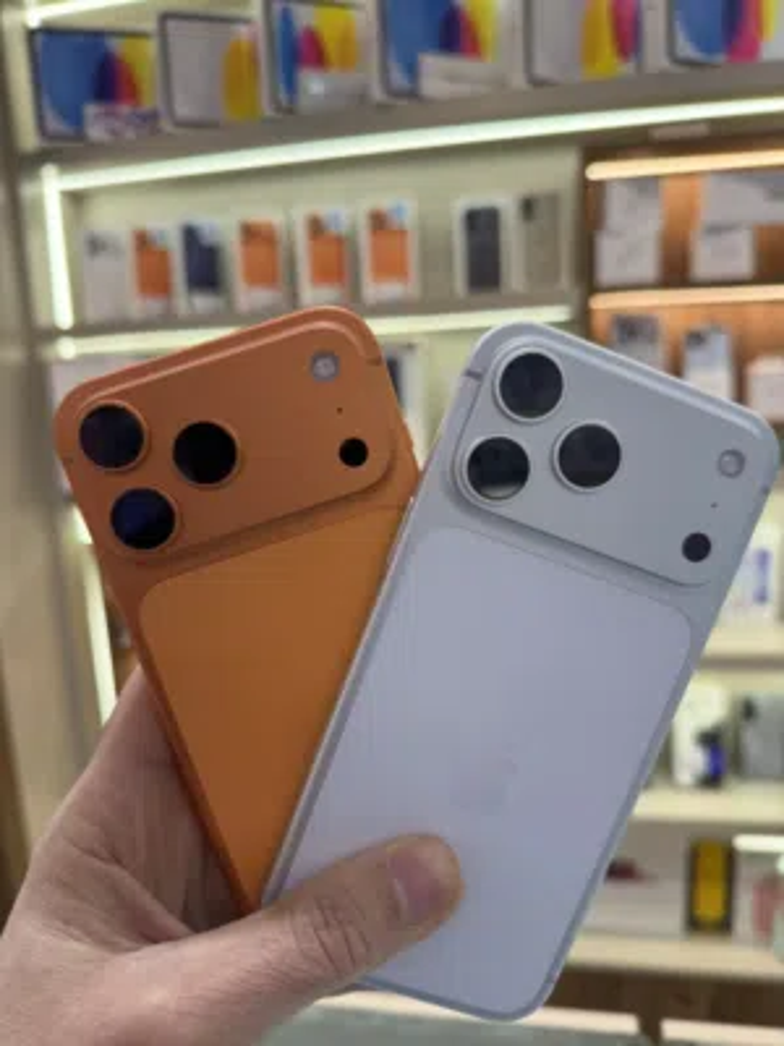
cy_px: 523
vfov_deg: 71.6
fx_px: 725
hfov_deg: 56.8
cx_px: 392
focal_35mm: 24
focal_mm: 6.76
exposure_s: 1/279
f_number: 1.78
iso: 100
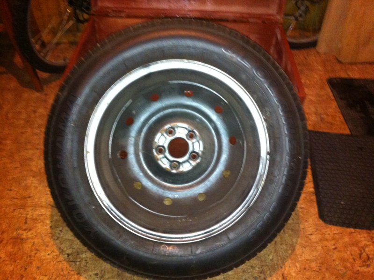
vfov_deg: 40.6
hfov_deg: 52.7
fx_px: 378
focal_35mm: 35
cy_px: 140
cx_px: 187
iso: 500
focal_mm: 3.85
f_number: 2.8
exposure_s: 1/15
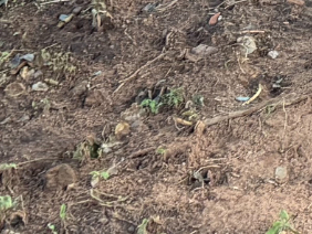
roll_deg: +4.2
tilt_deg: -16.6
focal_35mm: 174
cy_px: -374
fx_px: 1570
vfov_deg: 7.8
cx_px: 459
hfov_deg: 10.9
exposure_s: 1/114
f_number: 1.78
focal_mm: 6.76
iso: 200
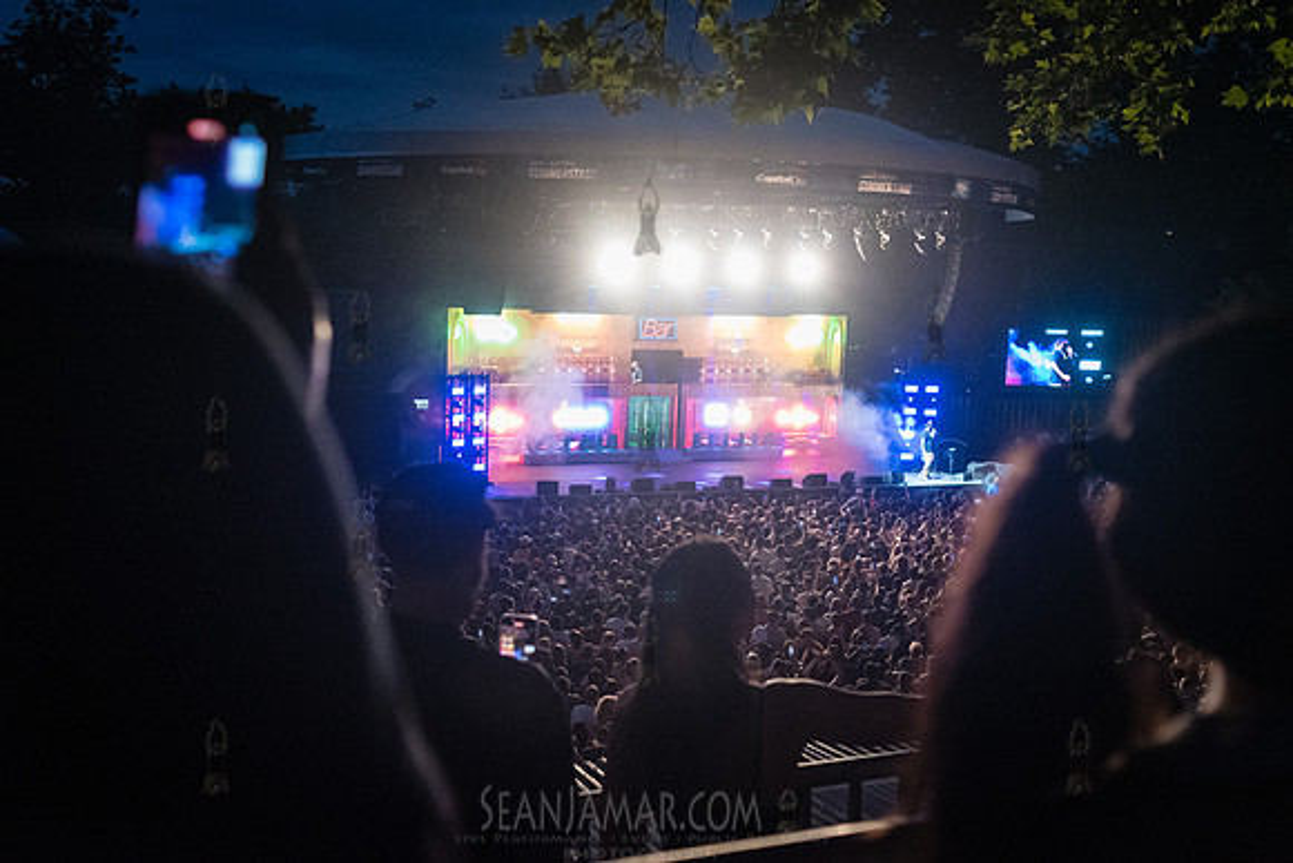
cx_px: 646
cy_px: 432
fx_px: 1257
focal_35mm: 35
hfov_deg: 54.4
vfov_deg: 37.9
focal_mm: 35
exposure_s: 1/320
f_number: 3.2
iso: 8000
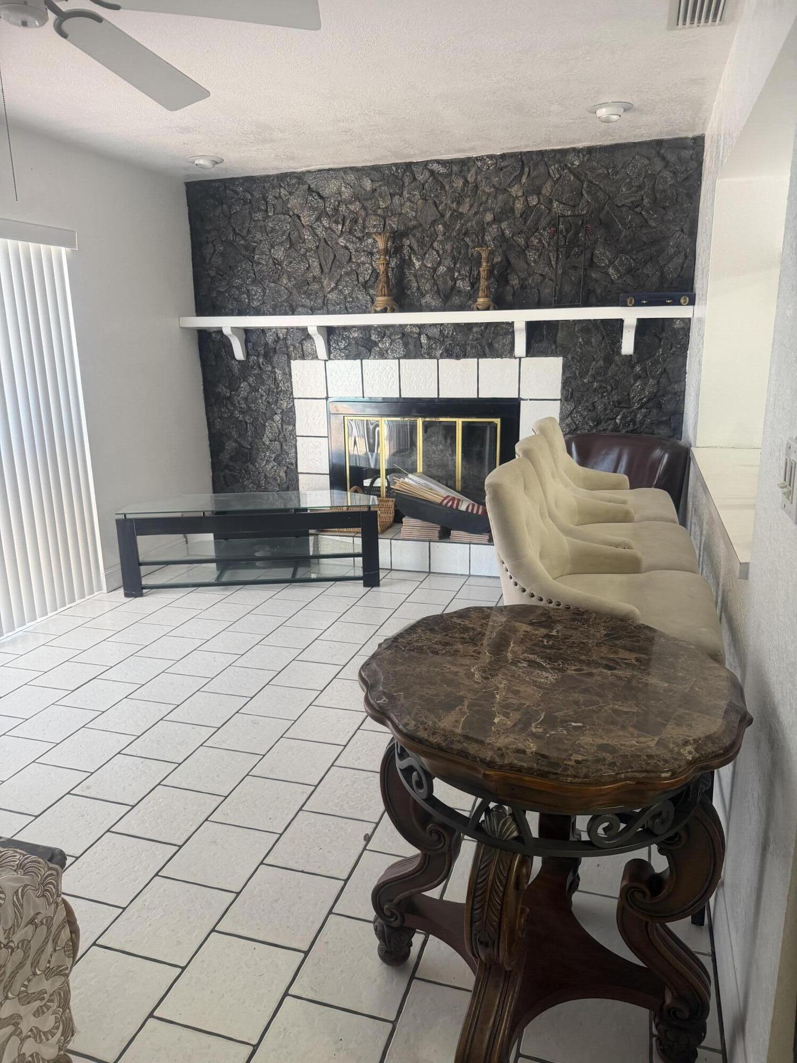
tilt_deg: -14.5
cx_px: 398
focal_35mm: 24
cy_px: 532
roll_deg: +2.2
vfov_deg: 71.6
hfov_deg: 56.8
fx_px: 737
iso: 200
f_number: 1.78
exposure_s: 1/60
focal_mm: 6.76
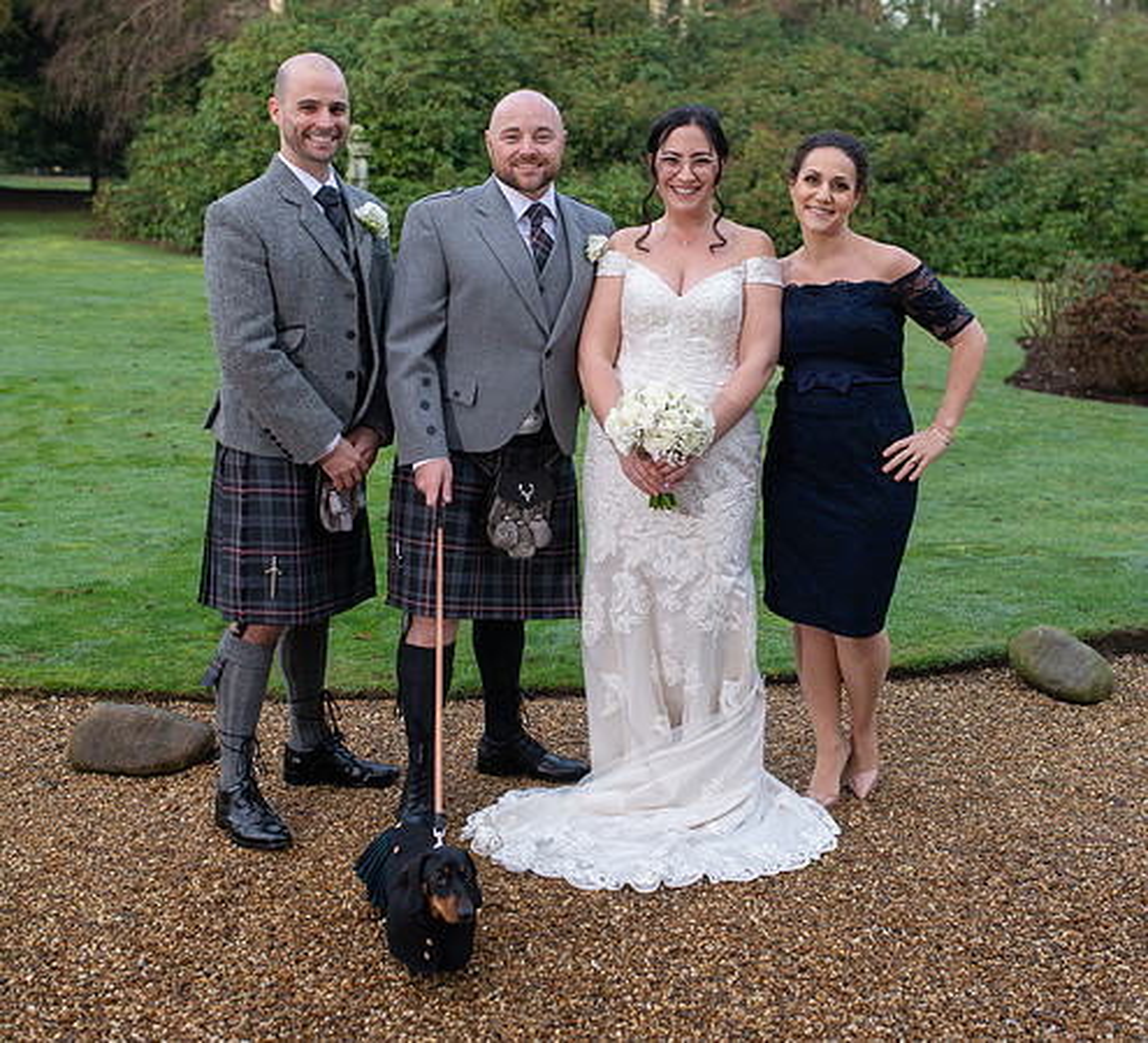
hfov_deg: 37.2
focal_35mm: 47
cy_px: 465
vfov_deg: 34.0
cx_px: 658
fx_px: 1703
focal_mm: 35
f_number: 2.8
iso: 125
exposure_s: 1/250
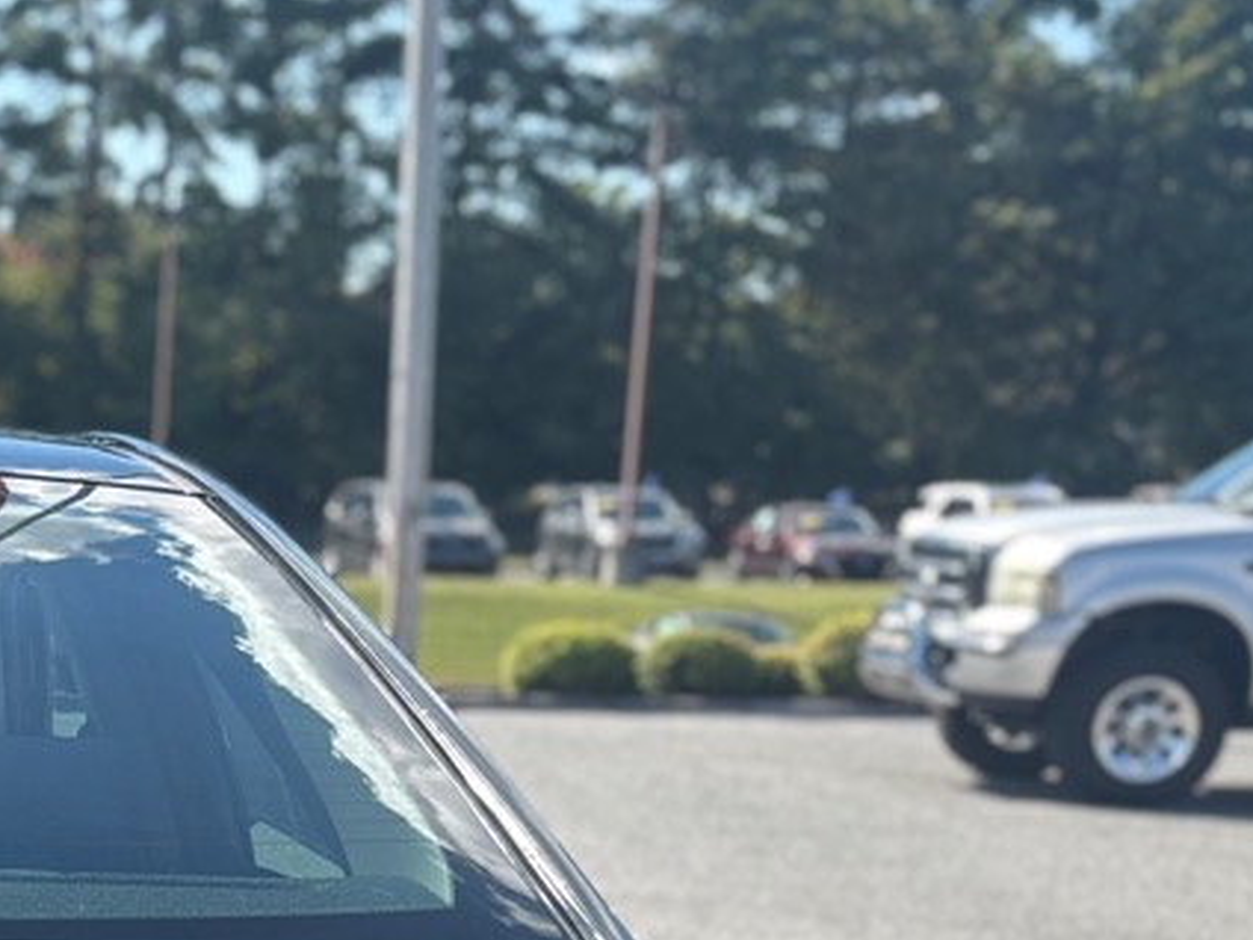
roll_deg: +0.4
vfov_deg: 14.2
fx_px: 3547
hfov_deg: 18.3
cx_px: -479
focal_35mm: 98
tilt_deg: -13.9
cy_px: 1392
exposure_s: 1/1287
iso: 50
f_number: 1.6
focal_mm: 5.96
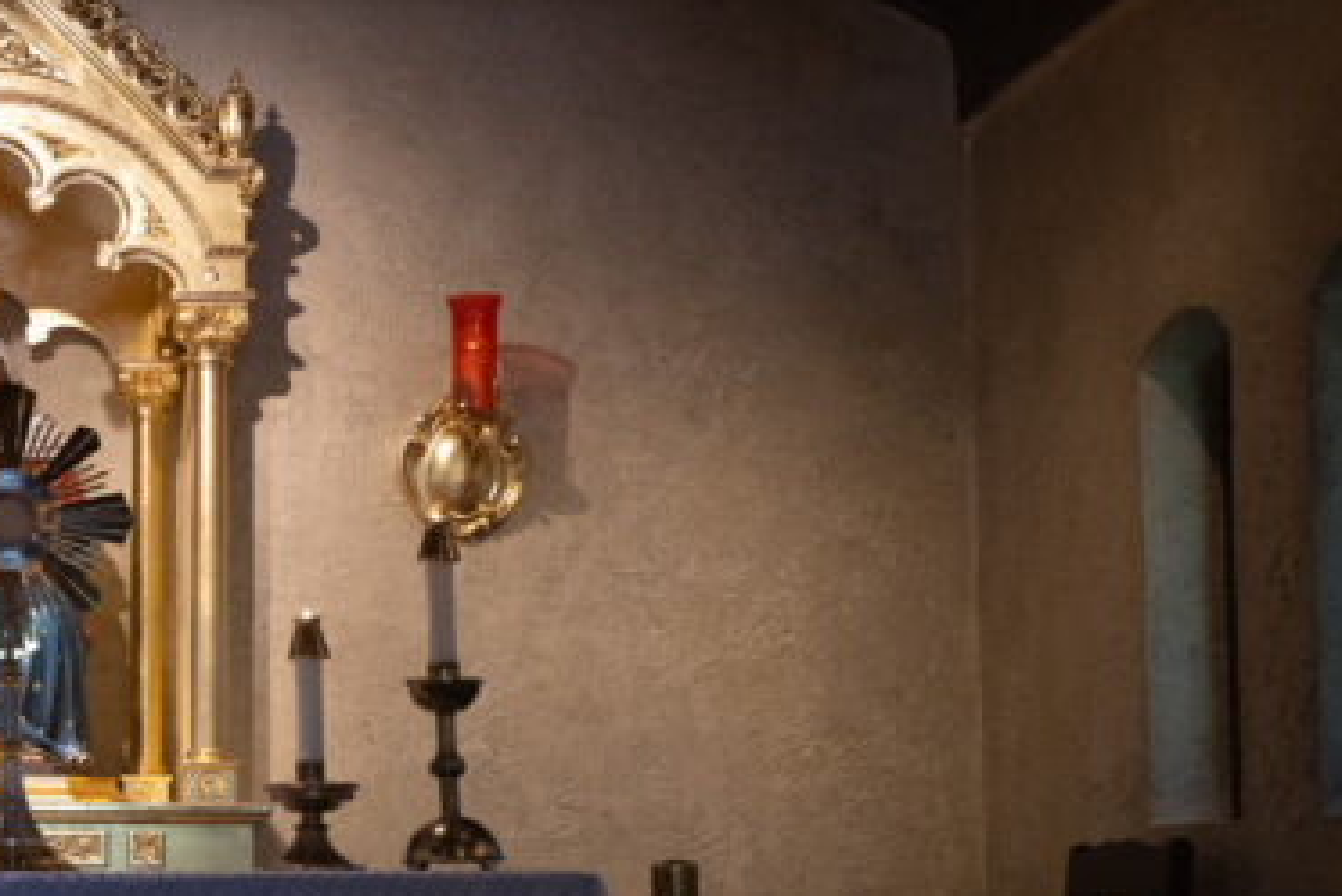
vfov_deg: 18.8
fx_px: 2685
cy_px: 687
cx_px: 4
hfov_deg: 26.6
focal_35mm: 72
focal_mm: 35
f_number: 5.6
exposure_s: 1/200
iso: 3200
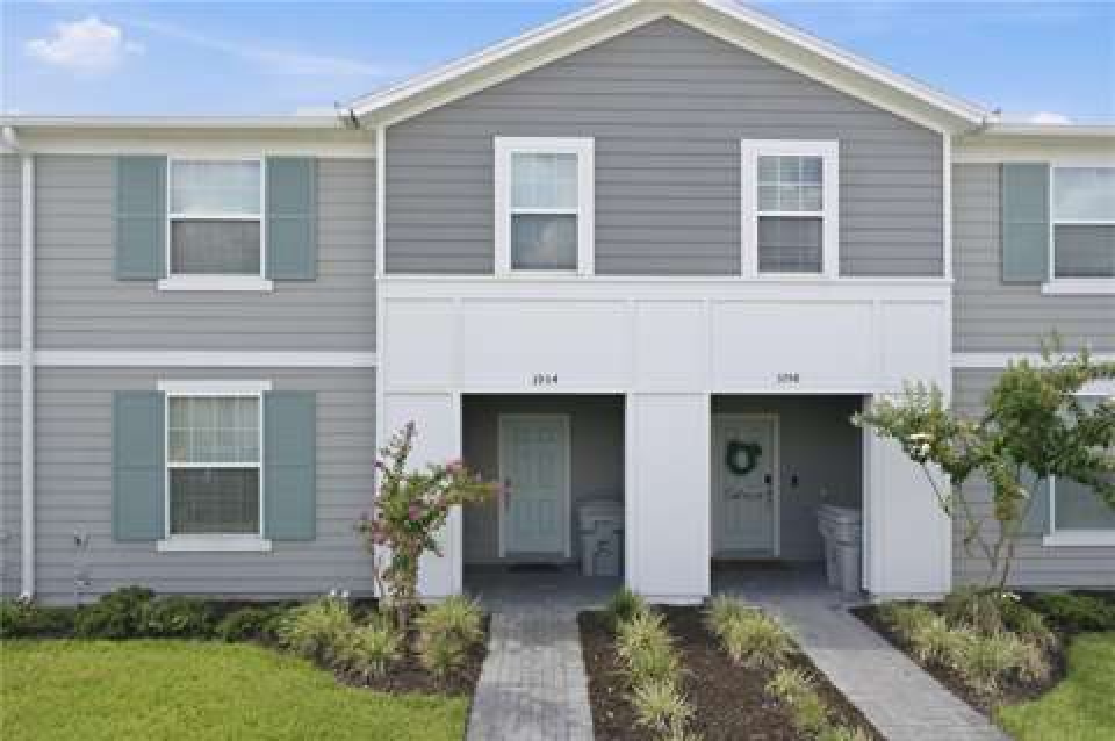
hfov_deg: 84.0
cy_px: 370
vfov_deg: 61.8
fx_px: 619
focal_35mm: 20
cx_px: 558
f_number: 8
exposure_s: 1/160
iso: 100
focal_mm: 20
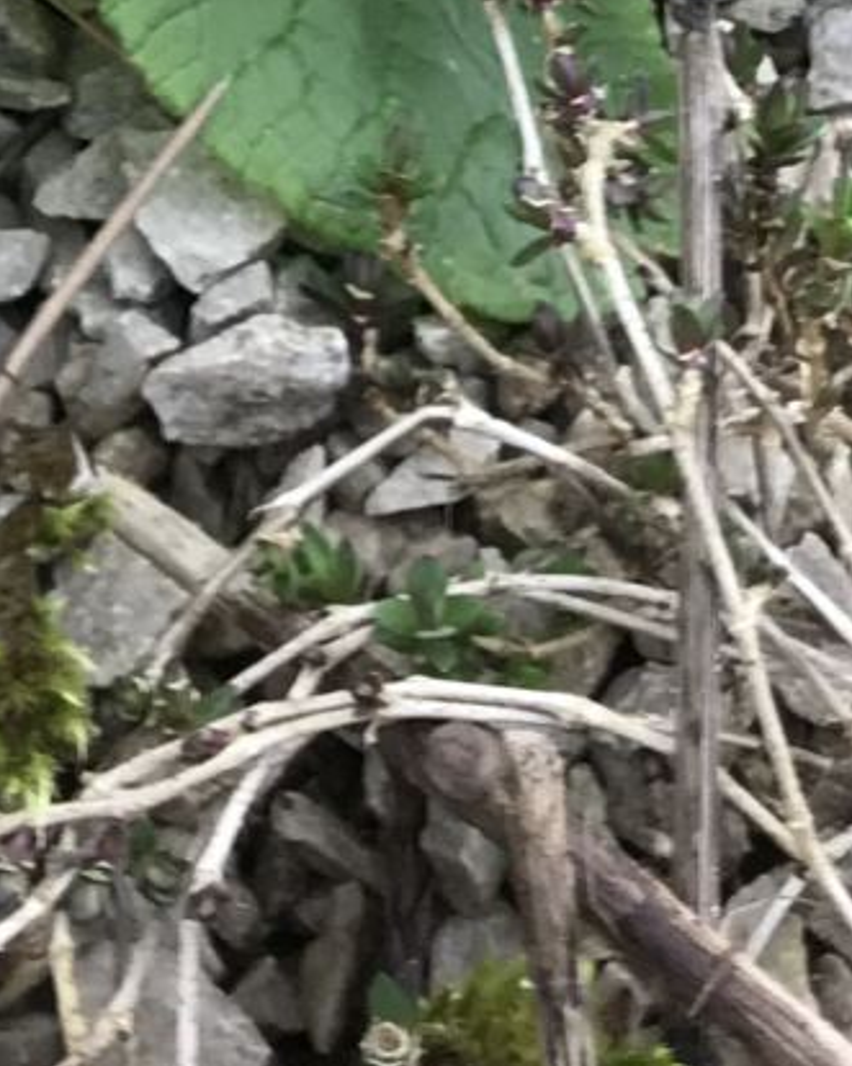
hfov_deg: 11.5
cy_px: -1244
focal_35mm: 132
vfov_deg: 12.4
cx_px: -139
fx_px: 4162
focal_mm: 3.99
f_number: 1.8
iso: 25
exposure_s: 1/100
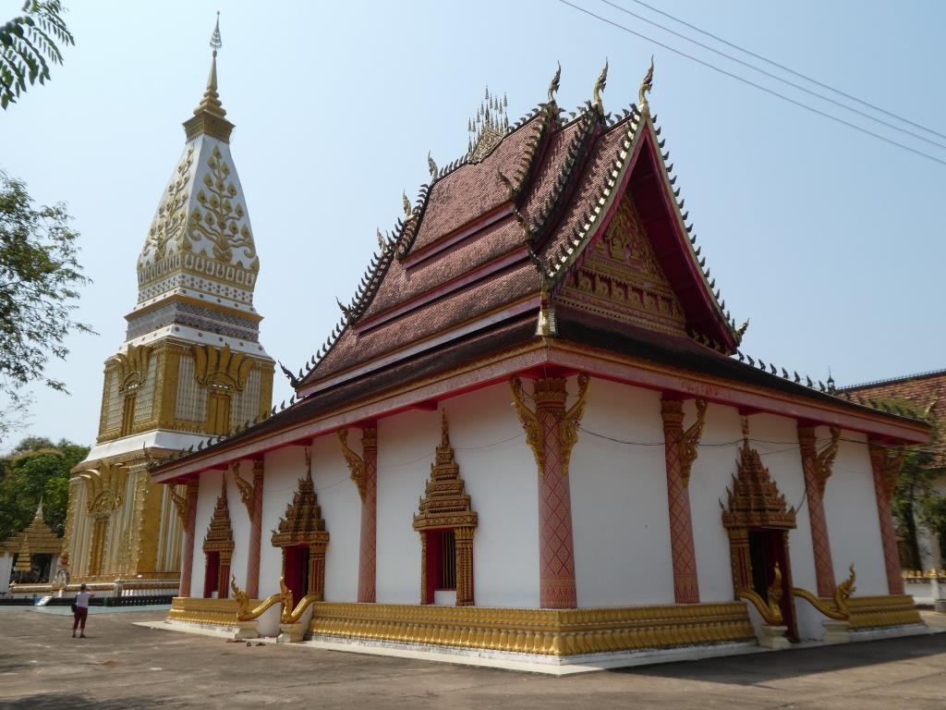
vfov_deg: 49.7
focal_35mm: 28
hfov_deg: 63.4
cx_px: 473
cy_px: 355
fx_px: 765
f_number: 3.5
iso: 80
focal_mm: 5
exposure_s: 1/1000
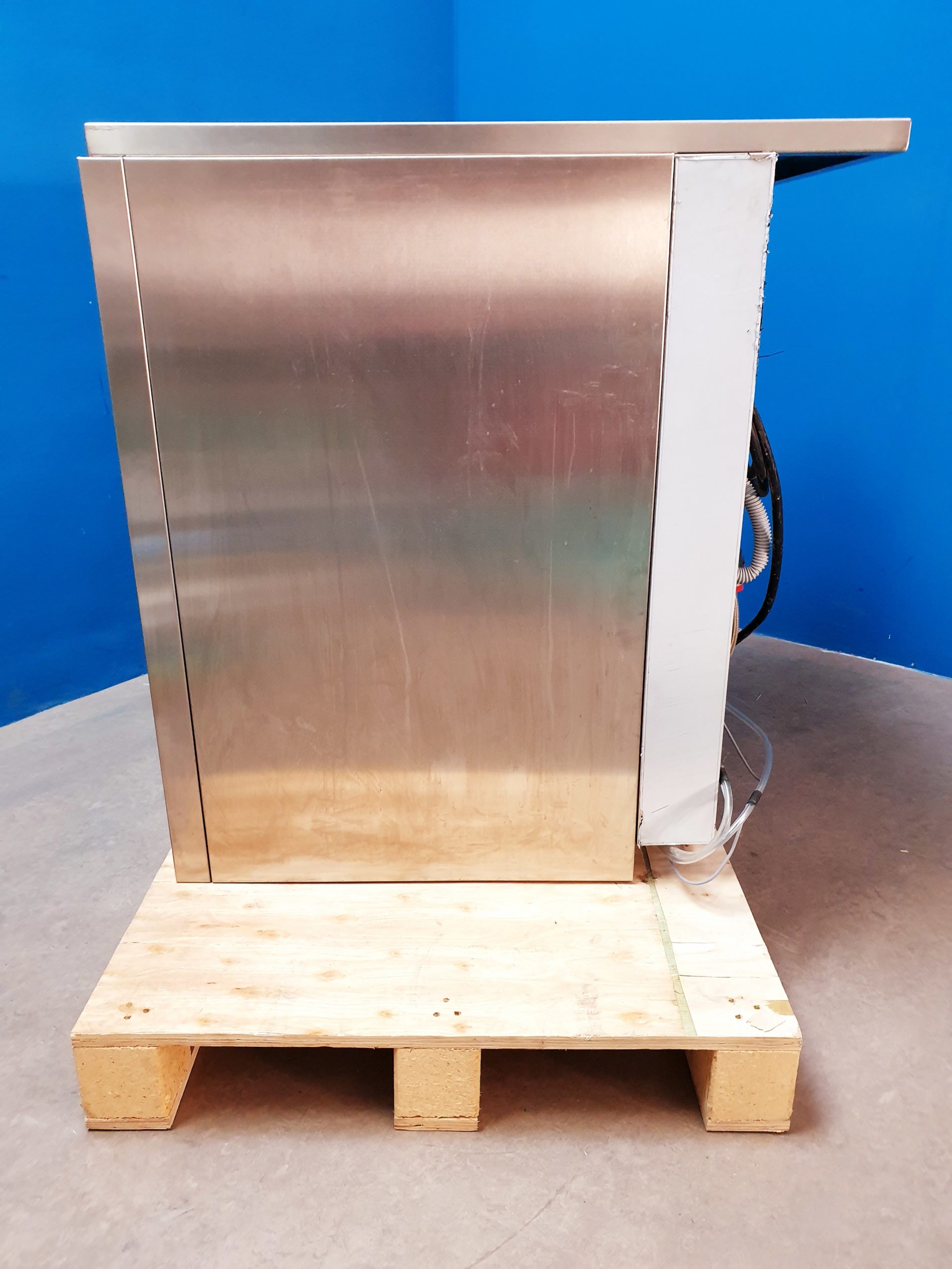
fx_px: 953
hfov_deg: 53.1
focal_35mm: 26
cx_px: 476
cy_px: 634
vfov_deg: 67.3
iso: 250
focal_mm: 4.3
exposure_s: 1/50
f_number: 2.4
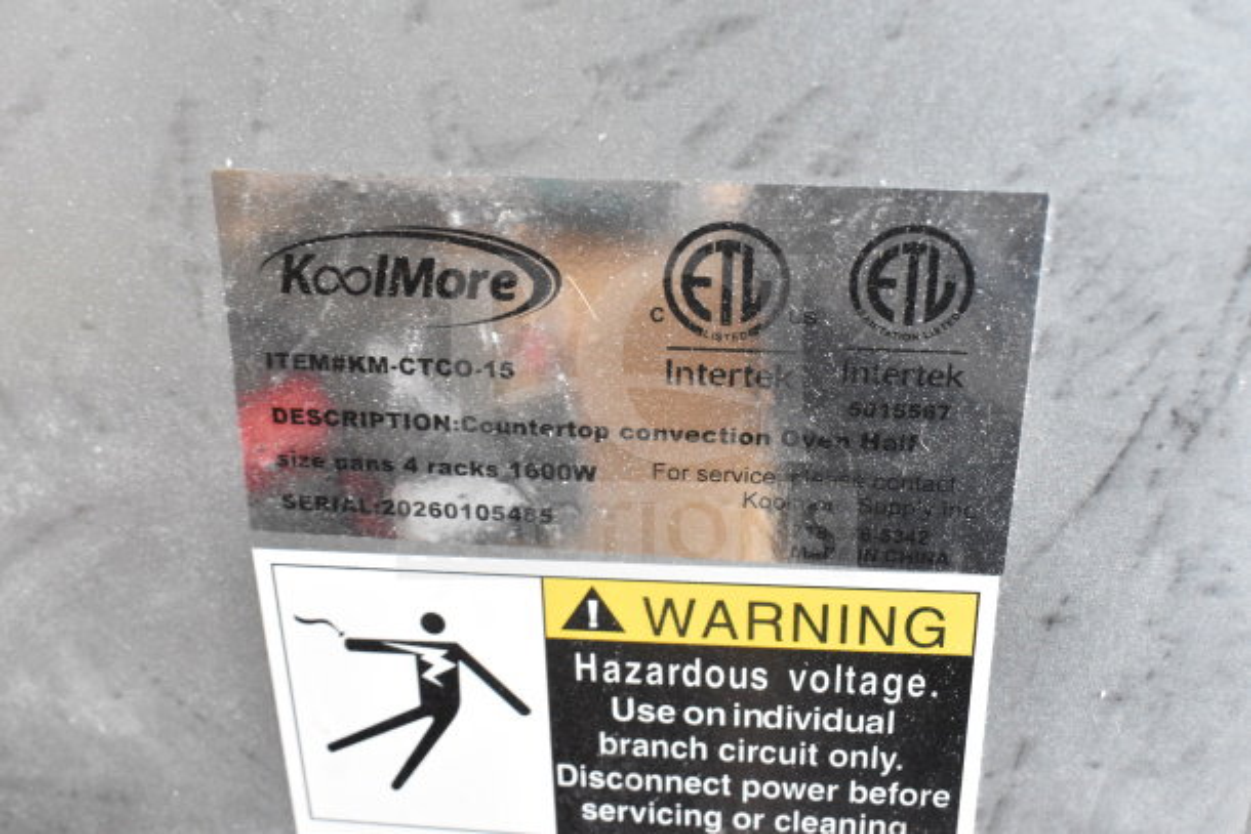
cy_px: 417
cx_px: 626
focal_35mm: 40
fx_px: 1408
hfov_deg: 47.9
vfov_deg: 33.0
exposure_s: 1/200
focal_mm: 27
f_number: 7.1
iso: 6400
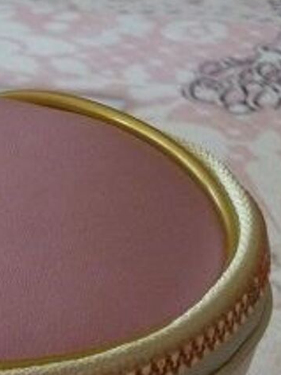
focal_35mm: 178
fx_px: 1927
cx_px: -63
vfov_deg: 10.9
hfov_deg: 8.3
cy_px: 460
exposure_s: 1/200
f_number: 4.2
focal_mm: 11.2
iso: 500
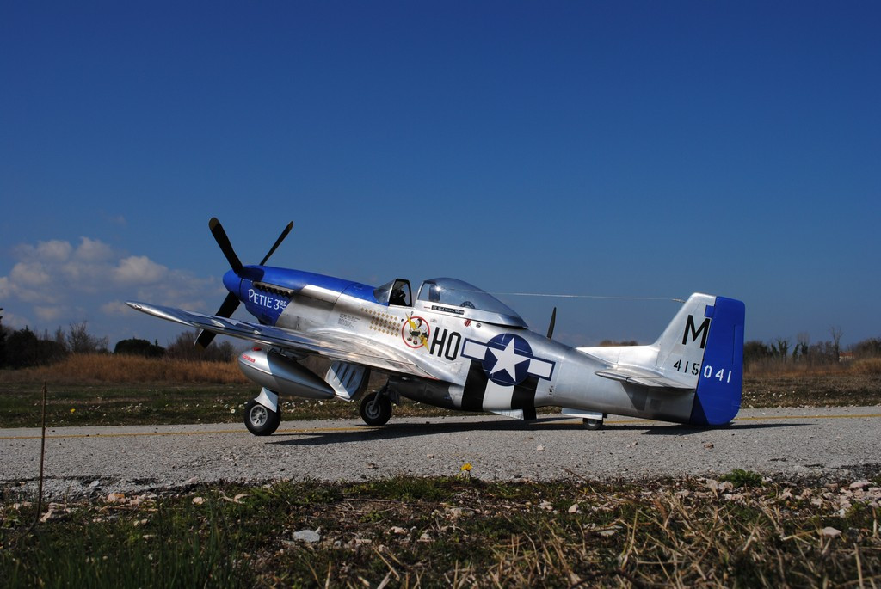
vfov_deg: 34.3
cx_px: 440
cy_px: 294
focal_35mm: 39
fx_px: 955
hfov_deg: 49.5
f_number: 10
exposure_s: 1/400
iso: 100
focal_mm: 26
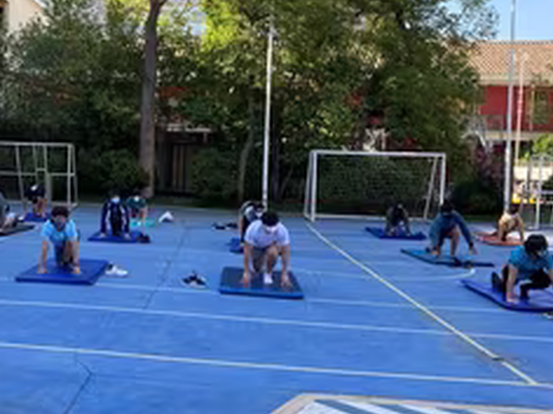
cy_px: 175
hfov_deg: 41.3
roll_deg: +0.2
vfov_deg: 32.8
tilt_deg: +1.3
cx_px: 117
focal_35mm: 44
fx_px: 703
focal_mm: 4.25
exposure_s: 1/382
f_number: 1.8
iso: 32
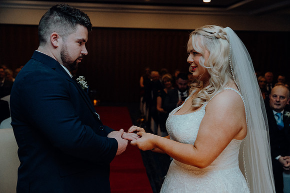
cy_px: 96
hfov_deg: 43.6
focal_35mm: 45
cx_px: 145
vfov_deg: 29.9
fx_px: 363
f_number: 3.5
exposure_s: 1/160
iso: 2500
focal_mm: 45
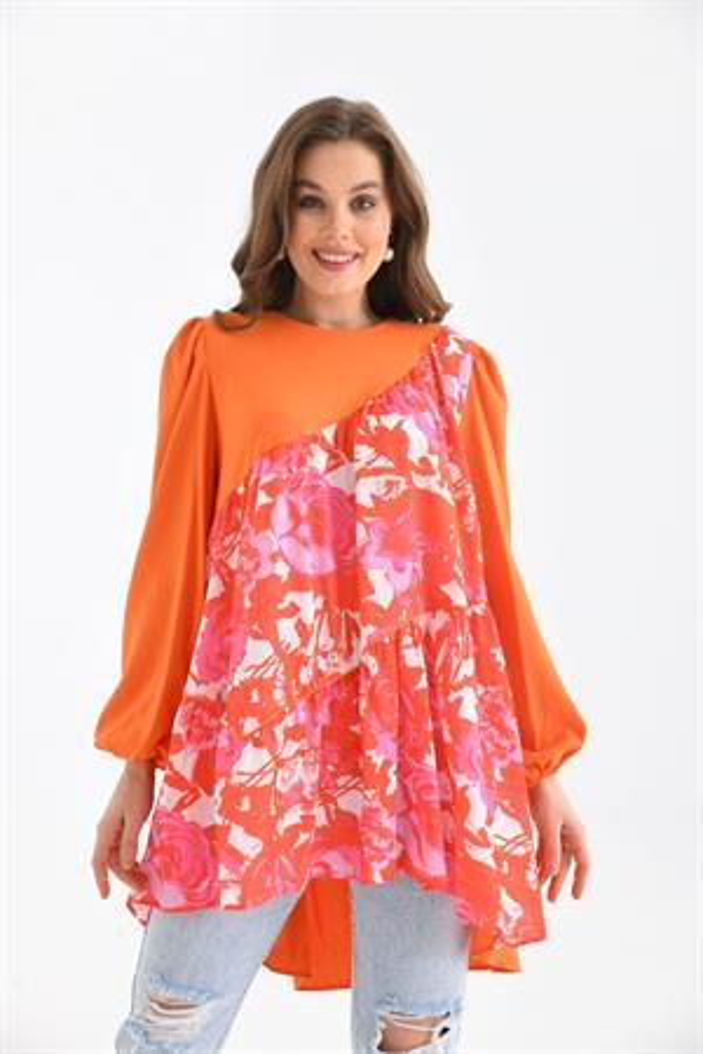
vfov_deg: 35.6
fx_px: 1640
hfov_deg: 24.2
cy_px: 527
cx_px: 352
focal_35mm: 56
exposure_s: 1/125
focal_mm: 56
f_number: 6.3
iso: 160
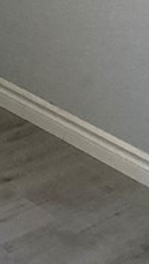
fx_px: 1111
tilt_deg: -11.1
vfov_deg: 12.4
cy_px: -199
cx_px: -170
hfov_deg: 7.3
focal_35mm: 159
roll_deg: +0.5
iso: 250
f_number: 1.8
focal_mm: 3.99
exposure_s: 1/60
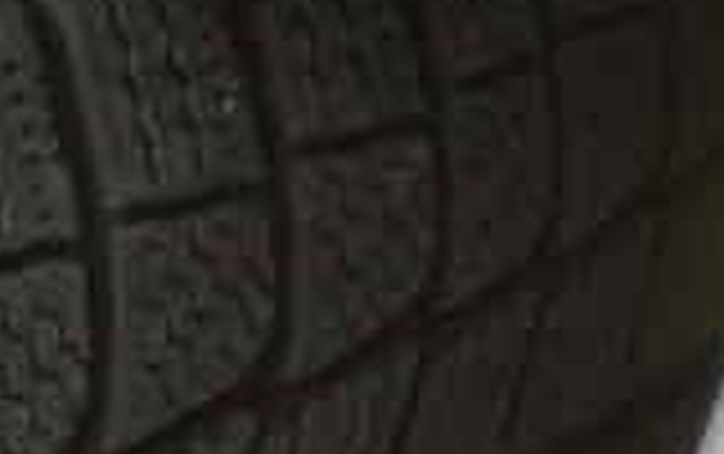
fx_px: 3852
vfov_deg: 6.7
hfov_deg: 10.7
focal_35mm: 195
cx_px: 562
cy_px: 472
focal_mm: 4.15
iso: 32
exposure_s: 1/549
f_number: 2.2
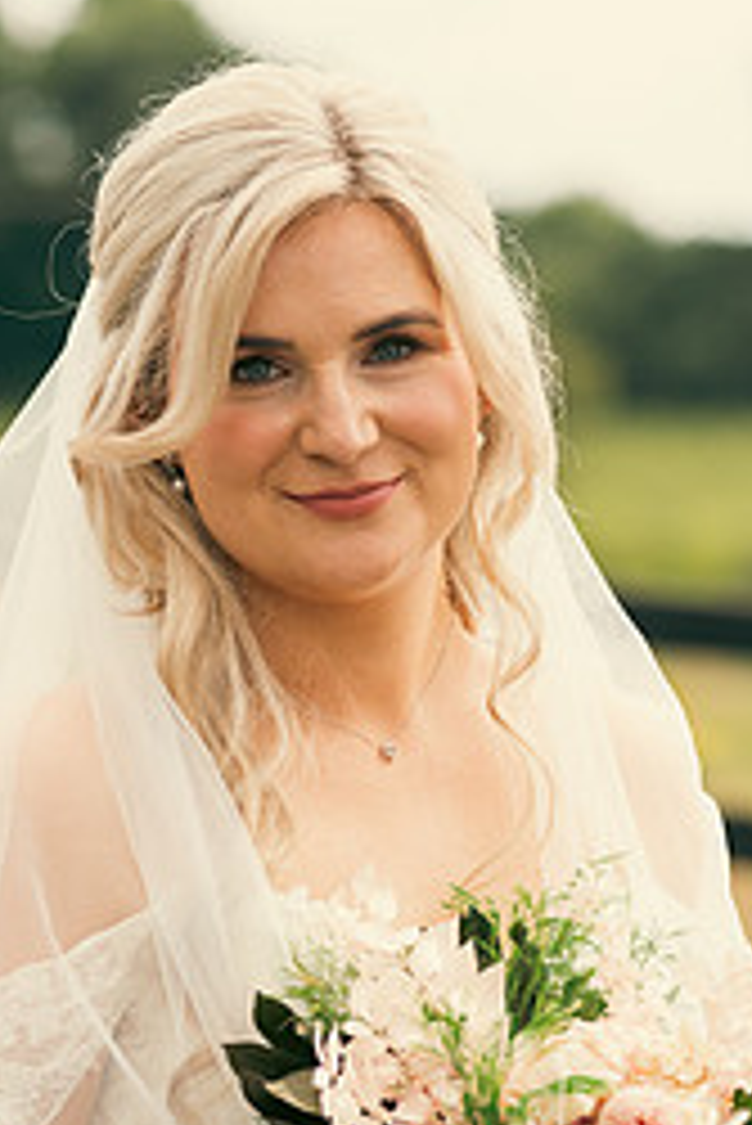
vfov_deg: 10.8
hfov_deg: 7.3
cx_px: 311
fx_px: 5913
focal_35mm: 189
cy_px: 940
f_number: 3.5
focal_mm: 105
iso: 80
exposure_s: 1/320
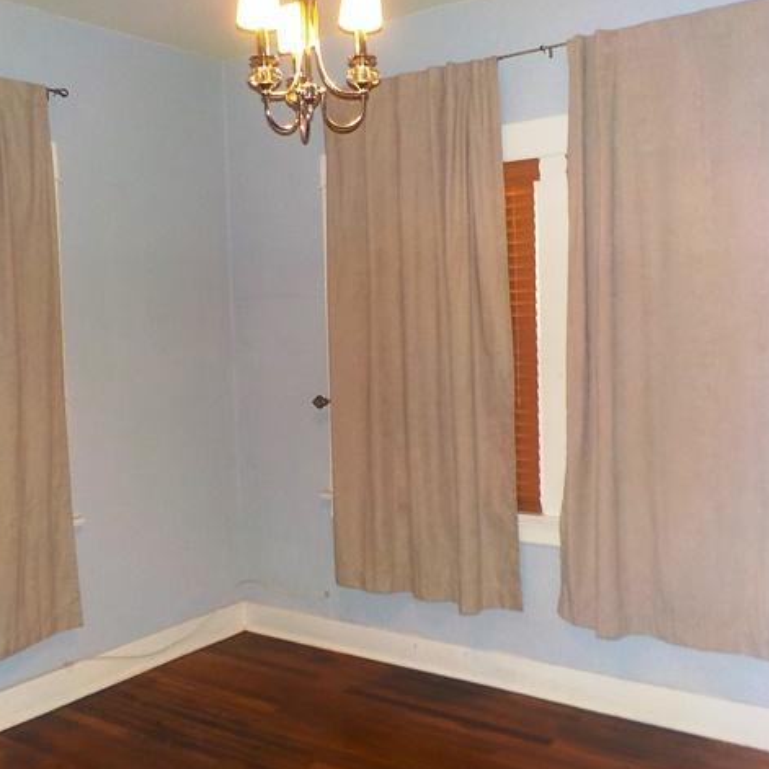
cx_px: 313
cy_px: 382
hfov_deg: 45.8
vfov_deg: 46.0
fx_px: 905
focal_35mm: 36
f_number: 3.3
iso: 220
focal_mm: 4.1
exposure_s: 1/30
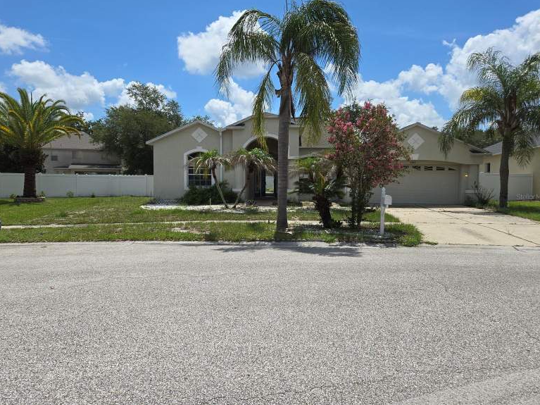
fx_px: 374
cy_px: 197
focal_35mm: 24
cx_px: 268
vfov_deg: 56.8
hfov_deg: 71.6
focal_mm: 5.4
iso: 25
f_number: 1.8
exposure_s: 1/3018
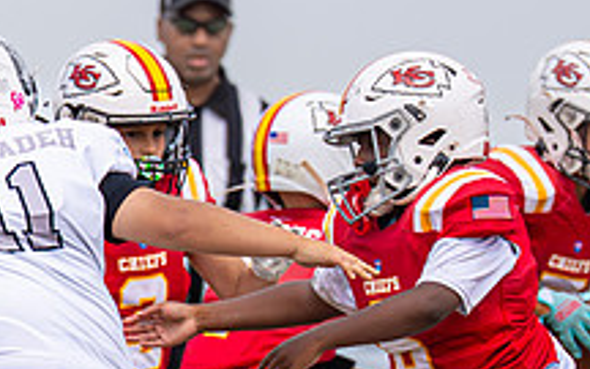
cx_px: -27
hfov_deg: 2.0
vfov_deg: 1.2
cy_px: 326
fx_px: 16996
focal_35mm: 1057
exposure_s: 1/2500
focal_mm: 200
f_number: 2.8
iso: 160
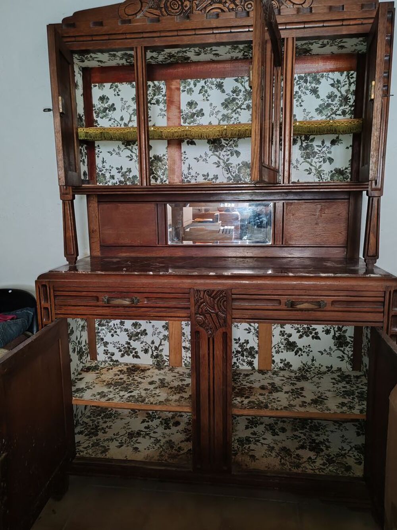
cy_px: 265
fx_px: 413
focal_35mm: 27
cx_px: 198
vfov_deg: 65.3
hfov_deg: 51.4
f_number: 1.9
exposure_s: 1/33
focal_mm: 6.12
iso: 8000
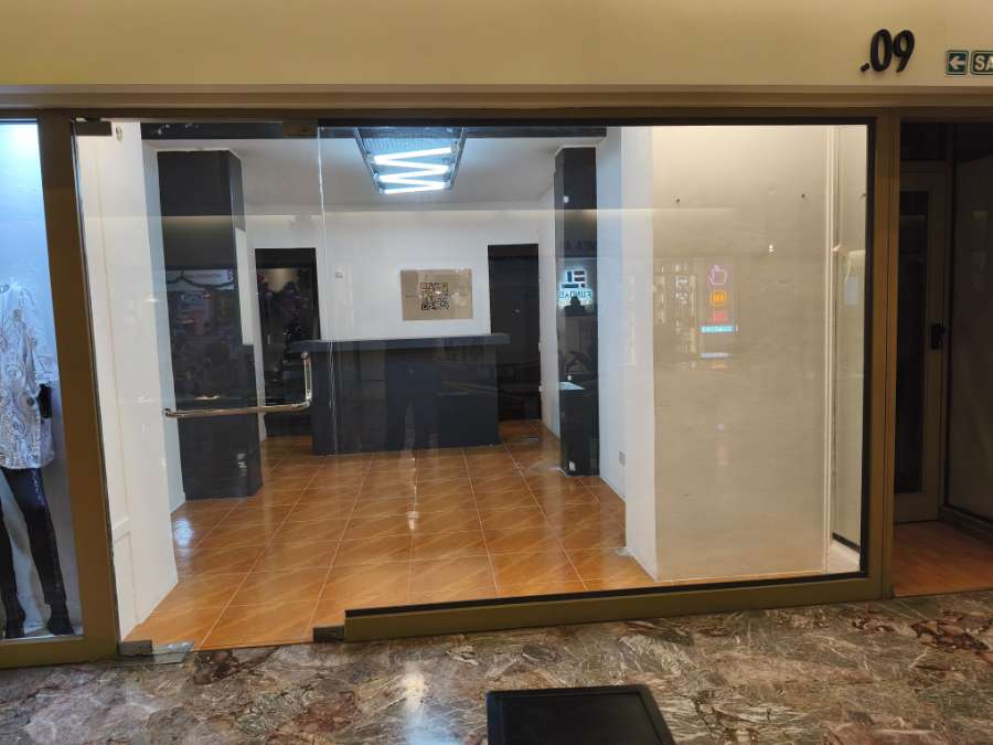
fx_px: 660
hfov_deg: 73.9
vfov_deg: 58.9
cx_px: 496
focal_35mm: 23
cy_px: 372
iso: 250
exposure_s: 1/99.9
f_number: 1.65
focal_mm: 6.18
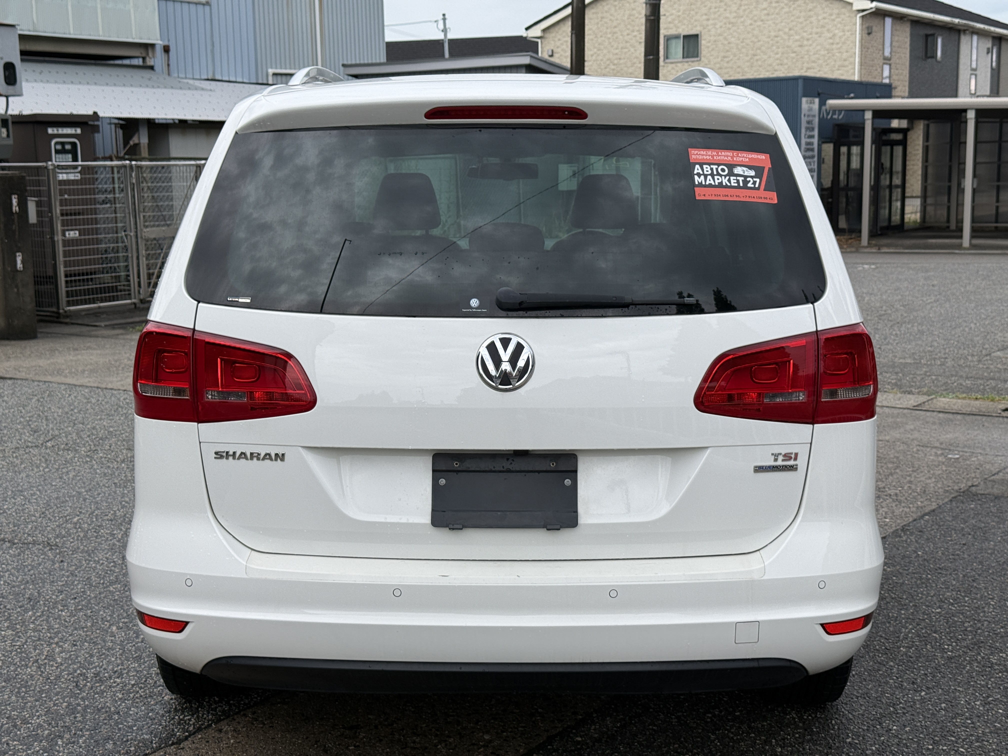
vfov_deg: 30.3
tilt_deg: -8.3
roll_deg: +1.1
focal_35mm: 48
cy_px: 378
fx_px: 1398
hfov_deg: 39.7
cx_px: 504
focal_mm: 6.76
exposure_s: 1/875
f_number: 1.78
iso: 64
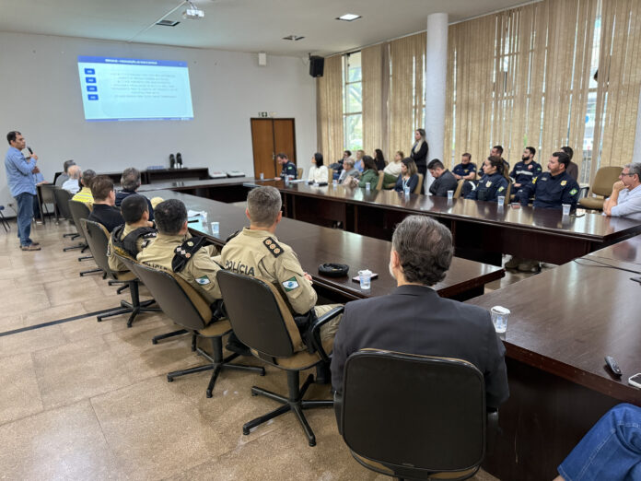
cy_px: 240
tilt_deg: -11.7
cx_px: 320
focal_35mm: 24
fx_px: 444
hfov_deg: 71.6
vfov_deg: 56.8
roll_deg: +1.3
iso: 500
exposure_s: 1/60
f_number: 1.78
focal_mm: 6.76
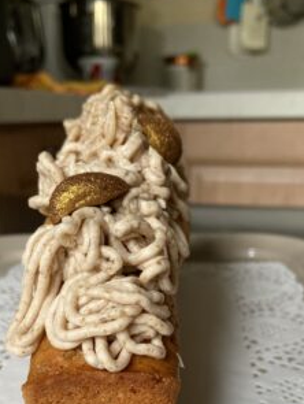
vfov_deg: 41.7
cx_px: 144
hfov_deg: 32.9
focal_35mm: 44
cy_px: 301
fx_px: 514
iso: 100
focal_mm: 4.25
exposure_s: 1/121
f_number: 1.8
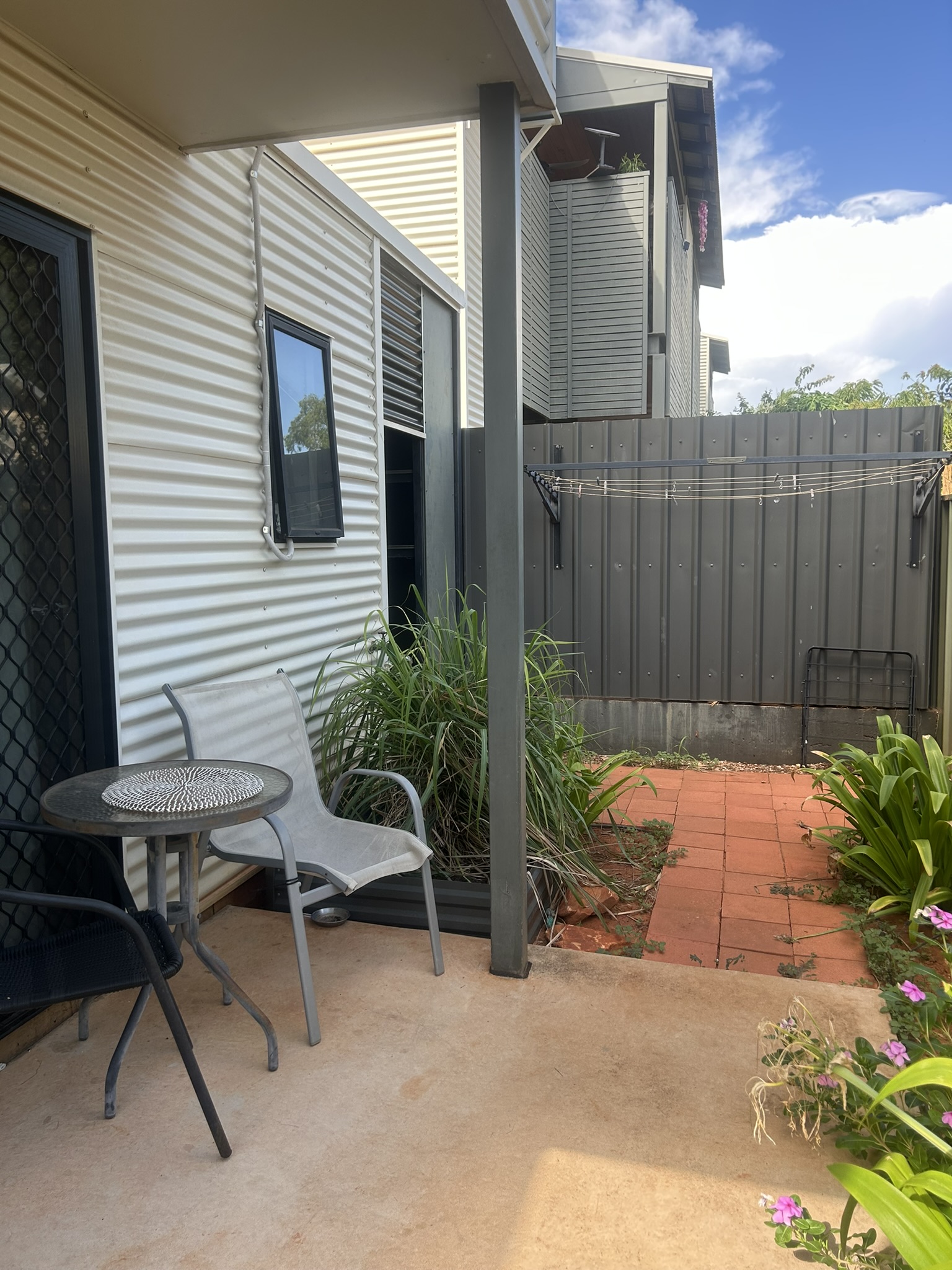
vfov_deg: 67.3
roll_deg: +0.9
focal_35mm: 26
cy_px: 635
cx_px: 476
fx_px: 953
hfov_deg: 53.1
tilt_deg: -3.1
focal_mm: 5.7
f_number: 1.5
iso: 50
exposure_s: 1/709
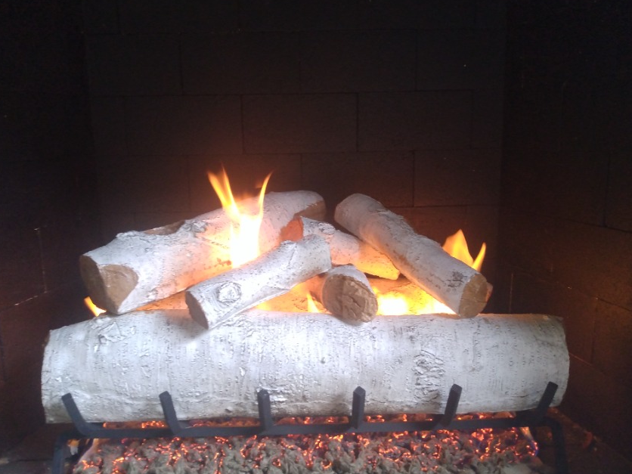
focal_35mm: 22
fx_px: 402
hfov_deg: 76.4
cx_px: 314
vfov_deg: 61.1
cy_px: 240
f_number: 2
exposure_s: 1/30
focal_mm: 3.54
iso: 369
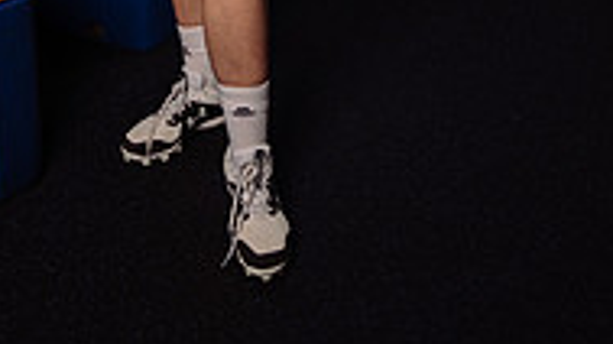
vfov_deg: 15.4
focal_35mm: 60
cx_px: 321
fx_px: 975
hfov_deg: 34.9
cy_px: -370
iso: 200
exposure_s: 1/250
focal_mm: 24
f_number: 7.1
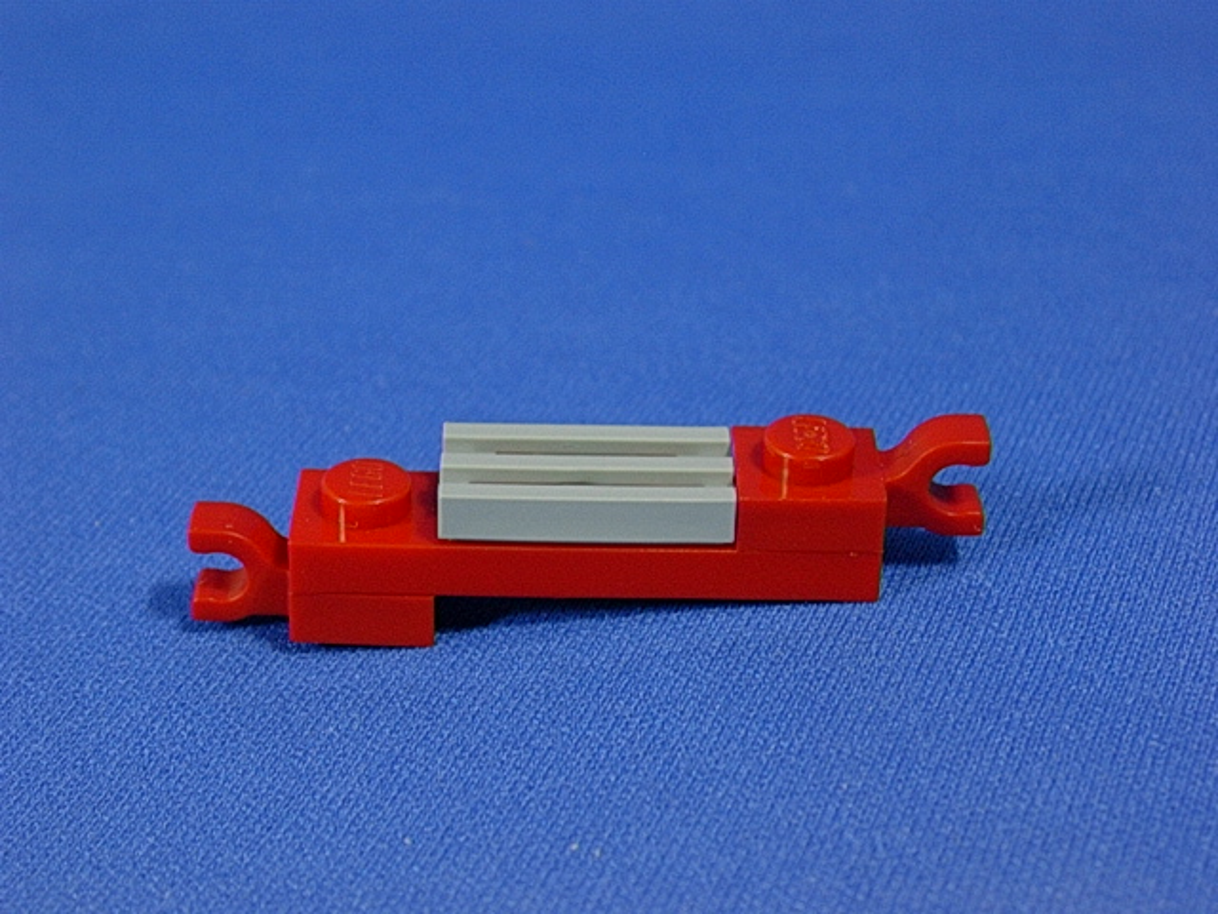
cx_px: 609
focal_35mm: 75
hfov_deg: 26.0
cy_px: 457
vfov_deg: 19.6
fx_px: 2639
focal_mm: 11.3
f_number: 3.8
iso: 70
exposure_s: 1/9.7
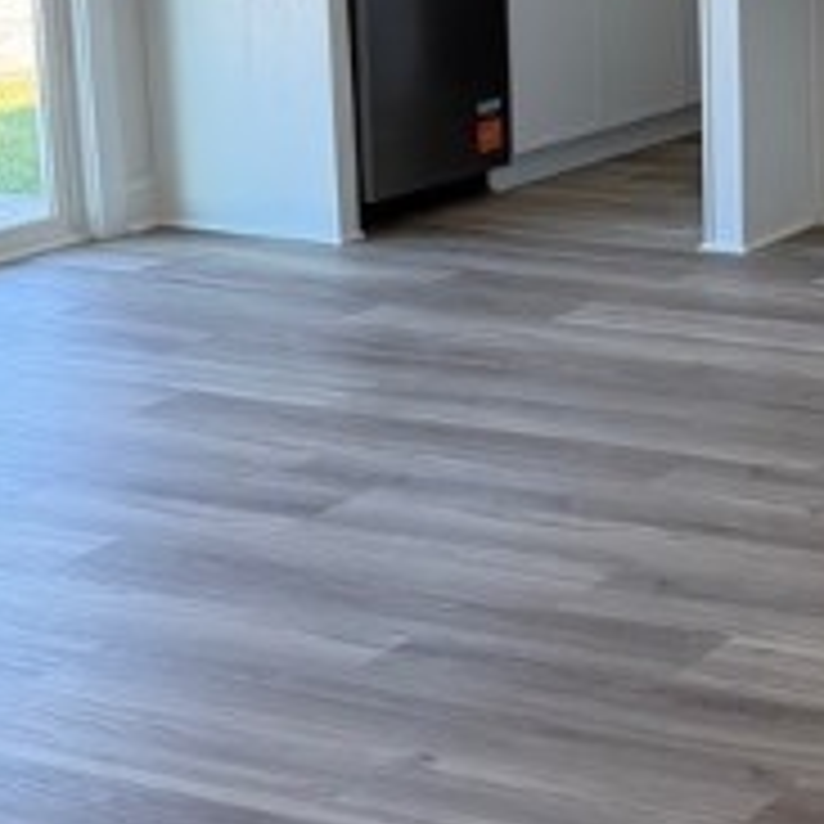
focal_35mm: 89
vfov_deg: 19.2
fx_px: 2397
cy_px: 81
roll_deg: +1.6
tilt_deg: -8.7
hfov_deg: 17.9
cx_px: 1135
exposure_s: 1/142
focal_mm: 6.76
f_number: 1.78
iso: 80
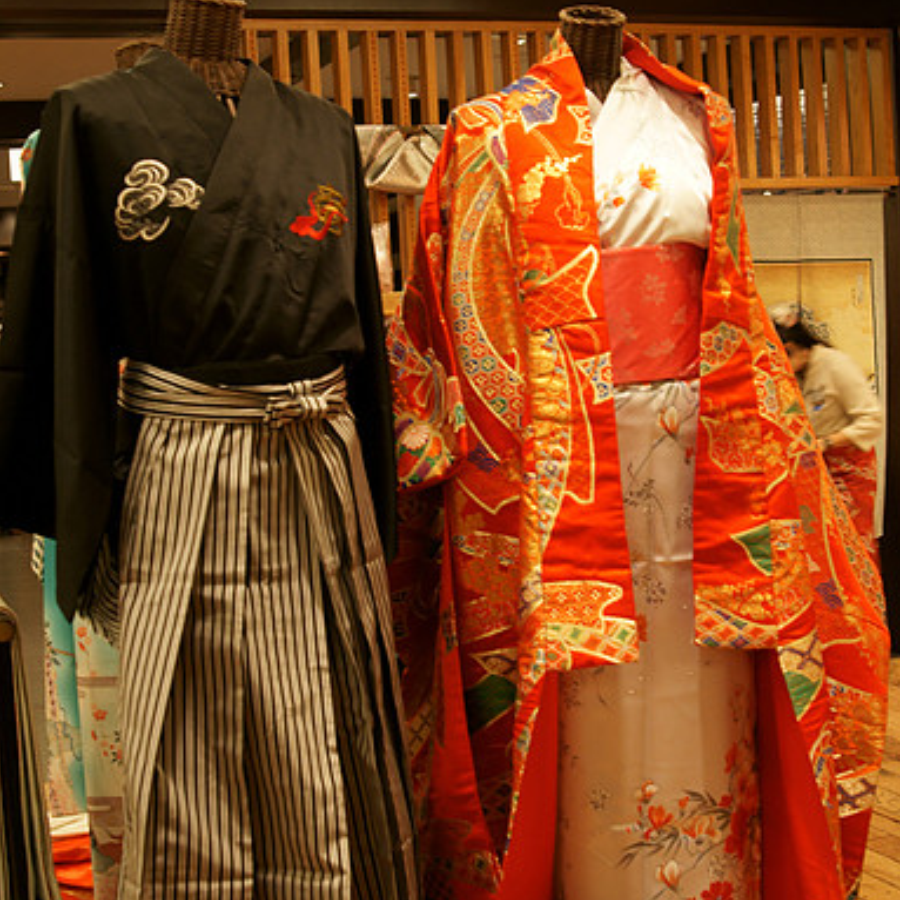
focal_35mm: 54
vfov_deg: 31.6
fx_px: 1588
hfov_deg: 31.6
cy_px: 482
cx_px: 452
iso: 400
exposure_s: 1/15
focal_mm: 28
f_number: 4
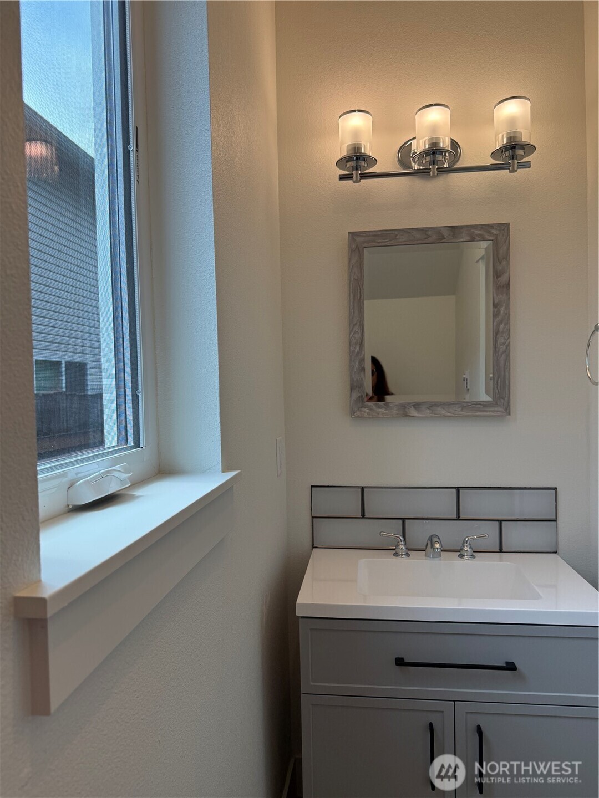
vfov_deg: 71.6
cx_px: 300
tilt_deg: -1.3
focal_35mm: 24
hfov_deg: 56.8
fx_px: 554
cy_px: 399
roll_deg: +1.4
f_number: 1.78
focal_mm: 6.76
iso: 100
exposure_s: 1/689
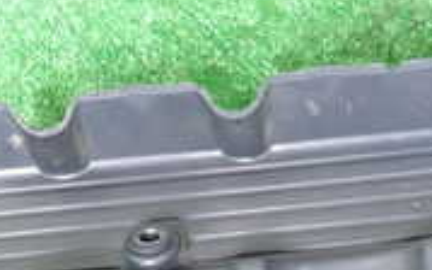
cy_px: 446
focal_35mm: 89
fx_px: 1048
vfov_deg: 13.5
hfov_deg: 22.6
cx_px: 401
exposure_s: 1/30
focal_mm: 4.5
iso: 320
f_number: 2
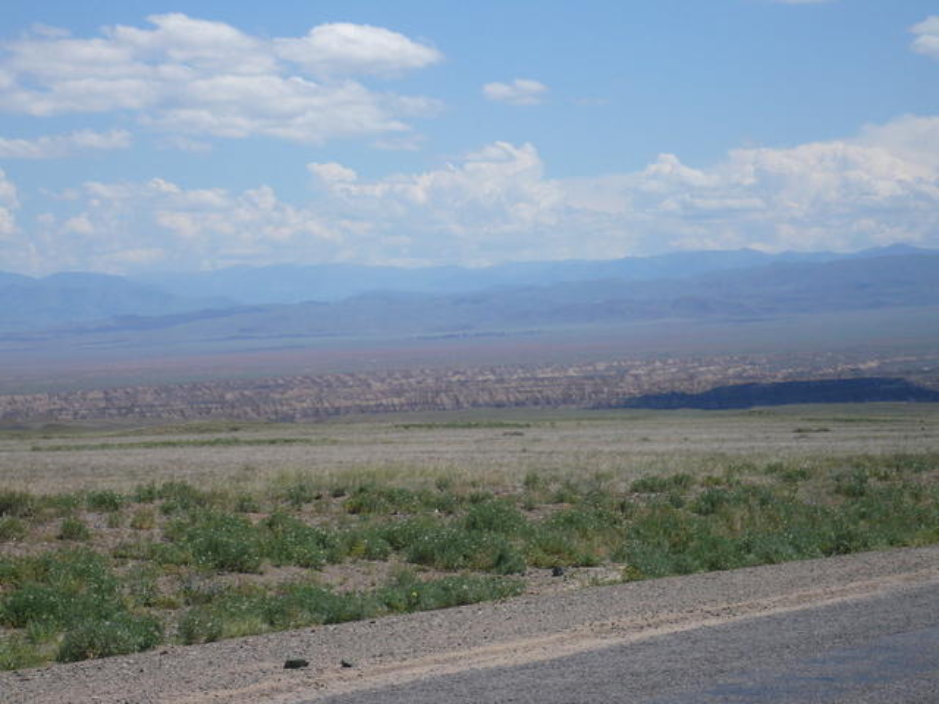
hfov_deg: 19.3
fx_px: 2767
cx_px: 470
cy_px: 352
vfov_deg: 14.5
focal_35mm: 102
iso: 100
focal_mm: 16.8
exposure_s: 1/800
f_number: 5.6
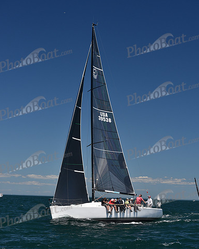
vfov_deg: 23.8
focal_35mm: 80
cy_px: 127
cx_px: 100
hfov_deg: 19.2
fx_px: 589
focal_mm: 70
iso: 250
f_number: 5.6
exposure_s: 1/800
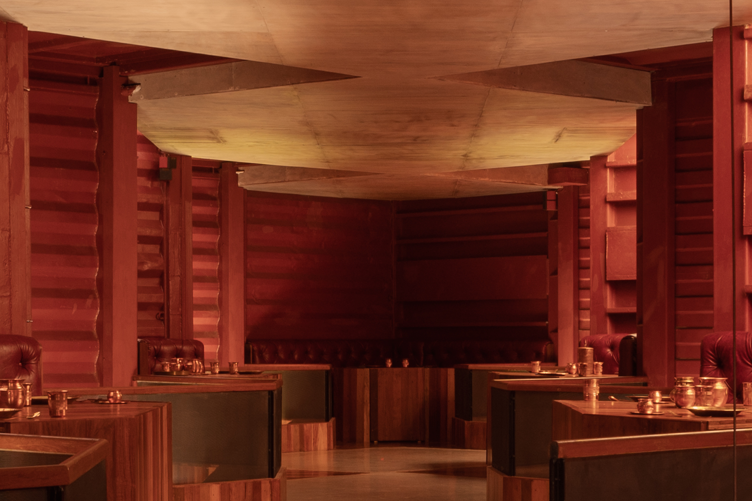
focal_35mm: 89
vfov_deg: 15.3
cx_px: 381
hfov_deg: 22.9
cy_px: 382
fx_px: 1859
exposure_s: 1.3
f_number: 11
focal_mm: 23.5
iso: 160
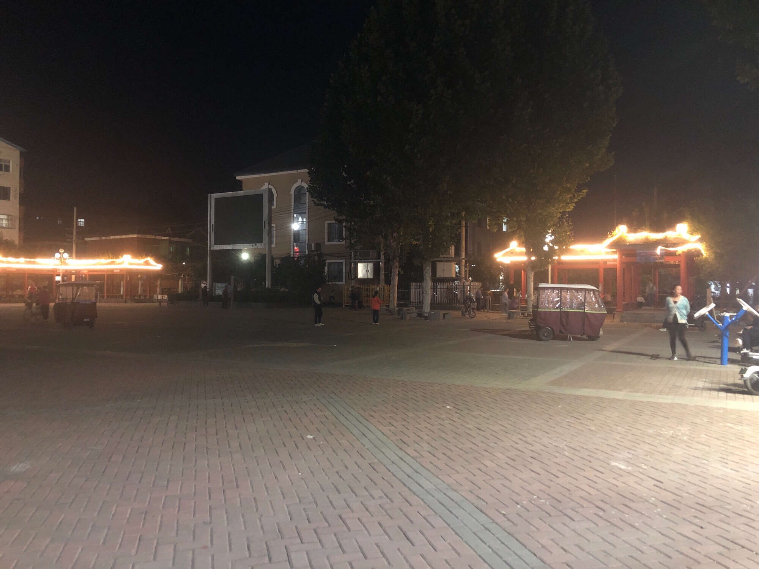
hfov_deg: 63.4
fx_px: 614
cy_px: 284
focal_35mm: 28
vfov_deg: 49.7
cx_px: 380
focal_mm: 3.99
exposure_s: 1/4
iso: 125
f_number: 1.8
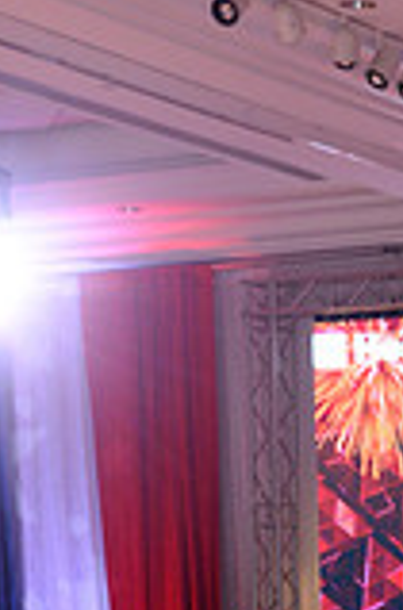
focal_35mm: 168
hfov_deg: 8.0
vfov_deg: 11.6
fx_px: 2839
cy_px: 978
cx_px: 601
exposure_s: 1/250
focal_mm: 46
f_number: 4.5
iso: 1600
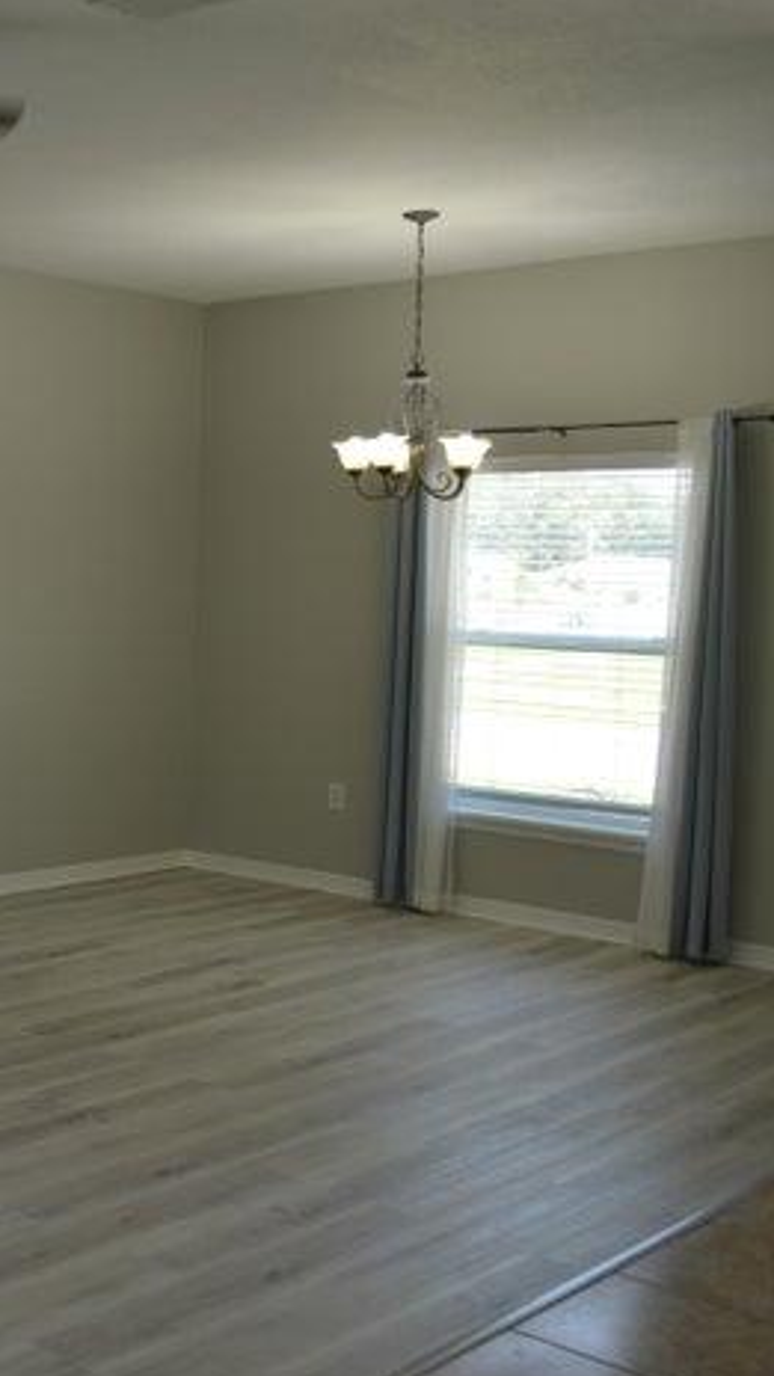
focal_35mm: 44
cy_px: 682
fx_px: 1605
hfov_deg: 23.3
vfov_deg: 46.4
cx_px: -285
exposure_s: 1/40
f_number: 3.5
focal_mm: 18
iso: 100
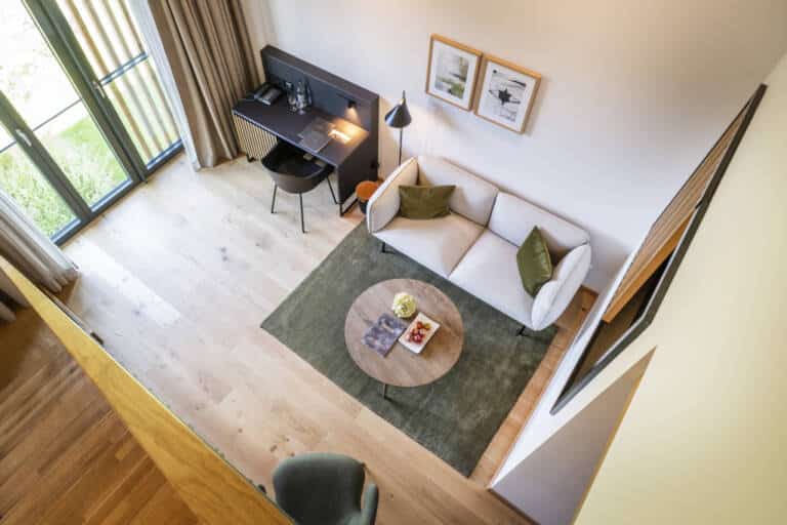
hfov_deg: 84.0
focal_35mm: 20
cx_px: 394
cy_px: 262
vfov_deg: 61.9
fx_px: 437
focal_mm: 13.2
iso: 500
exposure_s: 1/13
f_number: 5.6
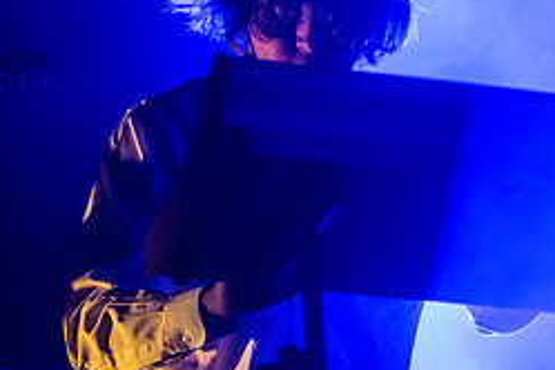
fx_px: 3083
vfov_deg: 6.9
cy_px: 184
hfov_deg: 10.3
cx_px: 372
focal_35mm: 200
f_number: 3.2
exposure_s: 1/400
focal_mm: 86
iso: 3200
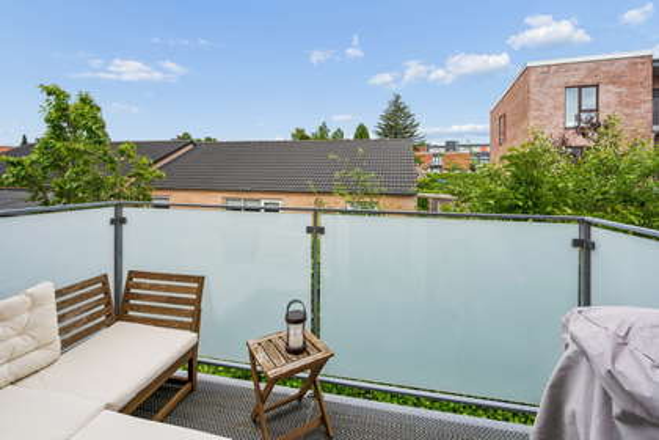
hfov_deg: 100.4
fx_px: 275
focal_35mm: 15
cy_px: 220
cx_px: 330
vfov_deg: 77.3
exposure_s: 1/160
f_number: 6.3
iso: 100
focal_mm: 15
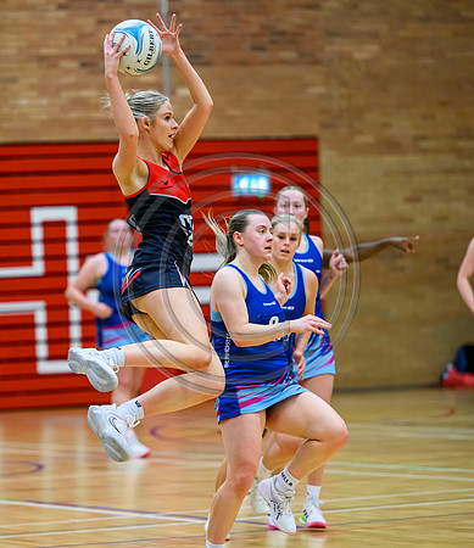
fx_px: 3310
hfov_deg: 8.2
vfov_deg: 9.5
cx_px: 142
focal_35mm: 198
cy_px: 274
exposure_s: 1/1000
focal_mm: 145
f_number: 2.8
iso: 5000
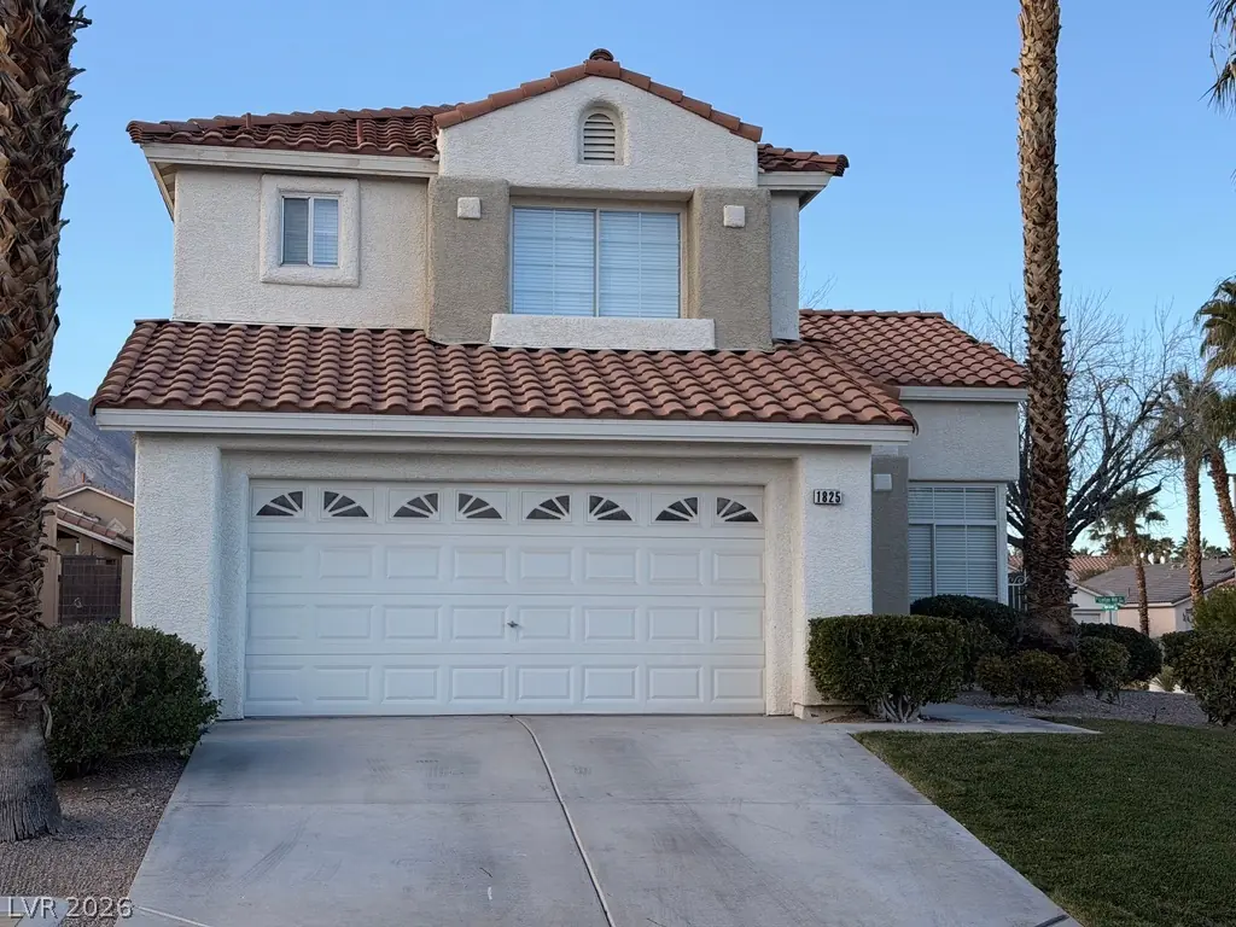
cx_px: 618
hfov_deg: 39.7
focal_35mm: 48
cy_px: 464
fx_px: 1714
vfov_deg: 30.3
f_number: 1.78
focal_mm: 6.76
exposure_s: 1/1185
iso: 64
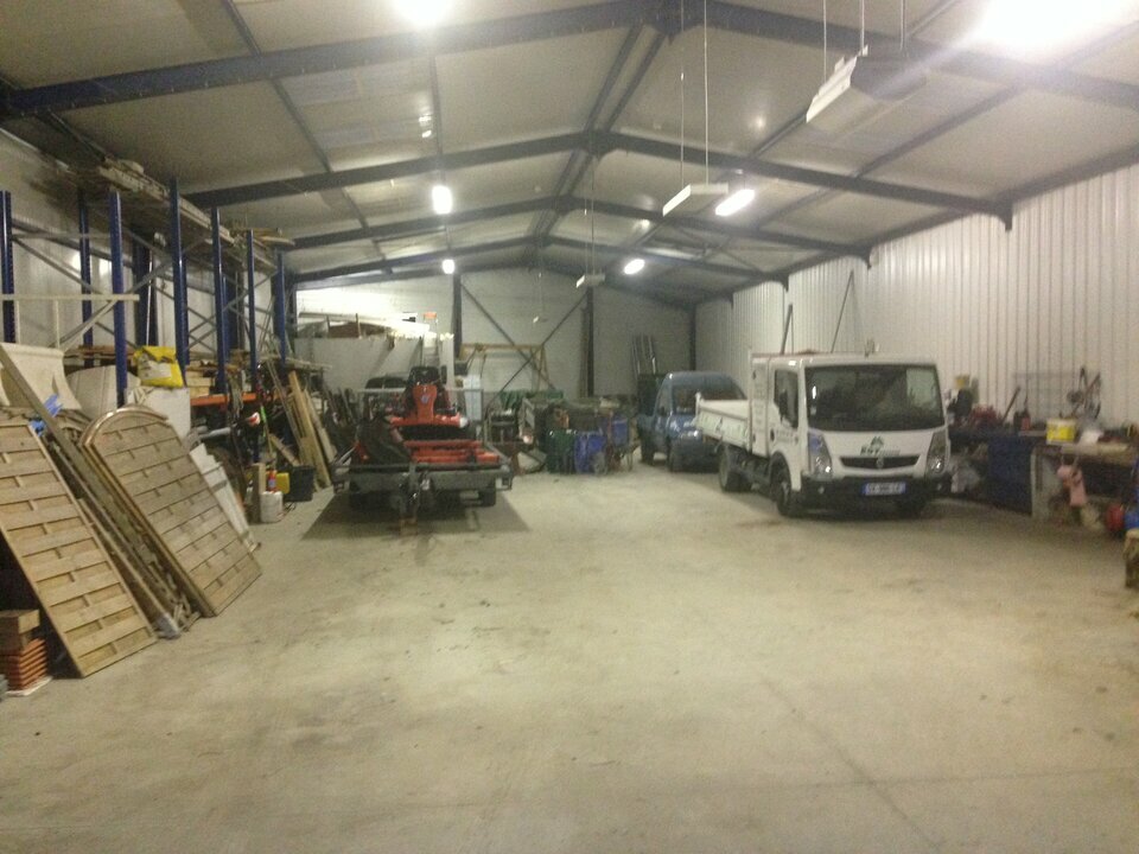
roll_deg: -0.2
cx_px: 570
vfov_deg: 42.9
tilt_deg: -4.0
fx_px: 1086
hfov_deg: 55.4
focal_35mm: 33
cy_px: 427
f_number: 2.4
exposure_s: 1/15
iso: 400
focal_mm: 4.12
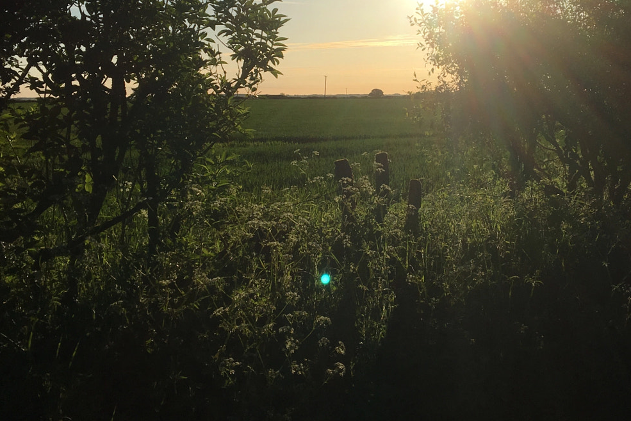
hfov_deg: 40.2
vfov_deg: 27.3
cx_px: 375
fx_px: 859
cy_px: 124
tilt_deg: -2.4
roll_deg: +0.7
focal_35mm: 49
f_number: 2.2
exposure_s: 1/5128
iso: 25
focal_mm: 4.15
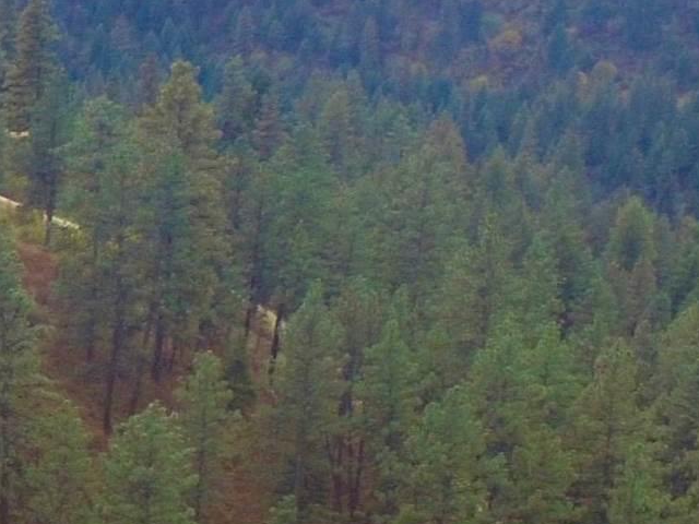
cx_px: -771
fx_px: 1939
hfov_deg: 15.5
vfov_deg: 15.3
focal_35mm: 96
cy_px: 382
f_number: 2.8
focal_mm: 3.61
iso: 100
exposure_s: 1/185
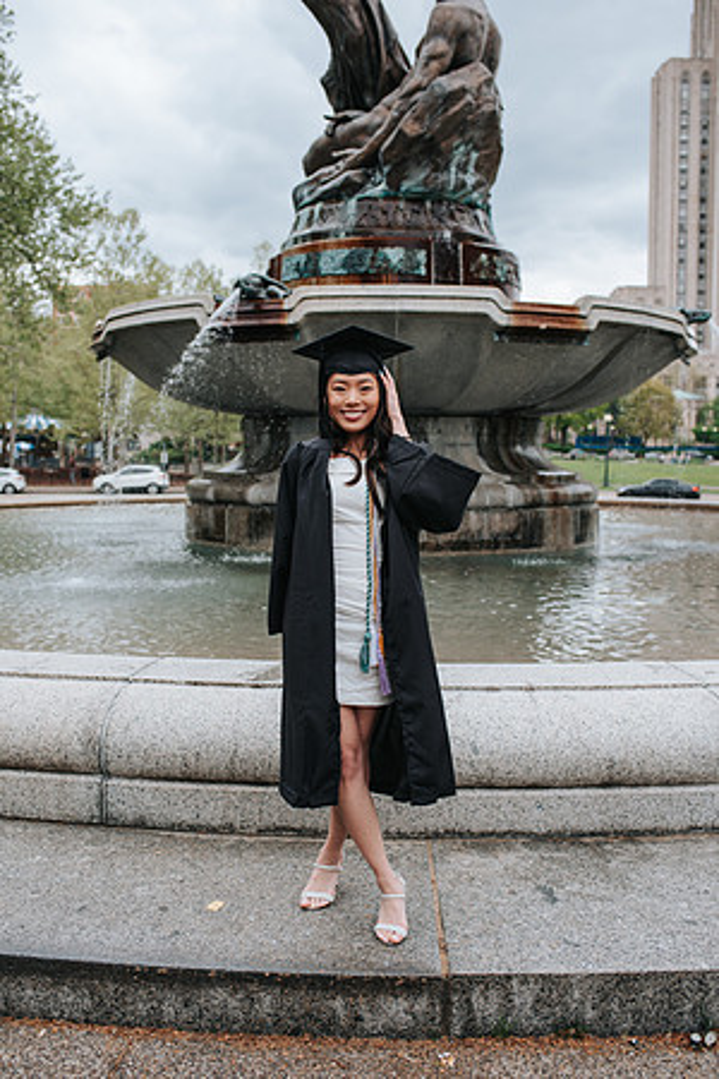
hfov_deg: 37.9
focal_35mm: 35
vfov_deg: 54.4
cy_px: 540
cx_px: 360
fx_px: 1048
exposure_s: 1/800
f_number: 3.5
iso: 140
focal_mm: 35
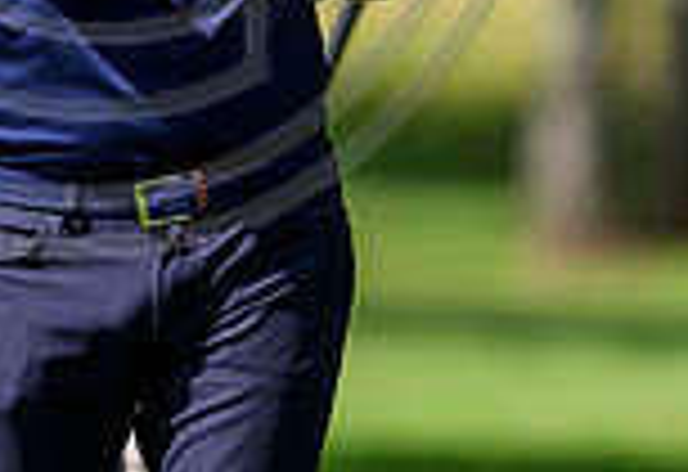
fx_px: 41076
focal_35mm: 2130
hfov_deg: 1.0
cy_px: -125
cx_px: 227
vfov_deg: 0.7
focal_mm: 400
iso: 500
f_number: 3.5
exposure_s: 1/4000
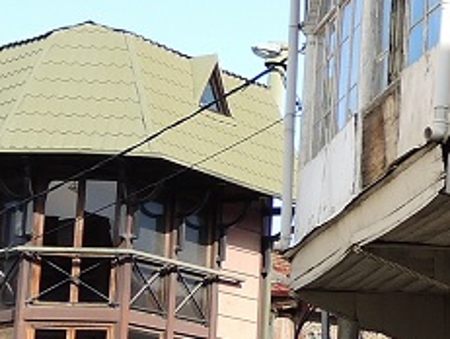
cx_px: 771
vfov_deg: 9.4
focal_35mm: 158
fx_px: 2057
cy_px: 152
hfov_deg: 11.7
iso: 80
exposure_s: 1/800
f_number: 2
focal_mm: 6
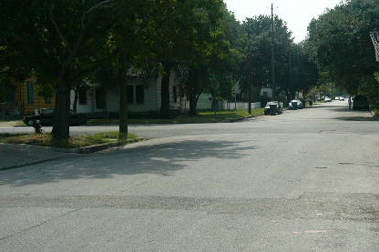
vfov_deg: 24.2
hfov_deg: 34.9
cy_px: 108
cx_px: 285
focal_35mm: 56
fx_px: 589
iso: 100
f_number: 8
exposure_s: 1/200
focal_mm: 5.8
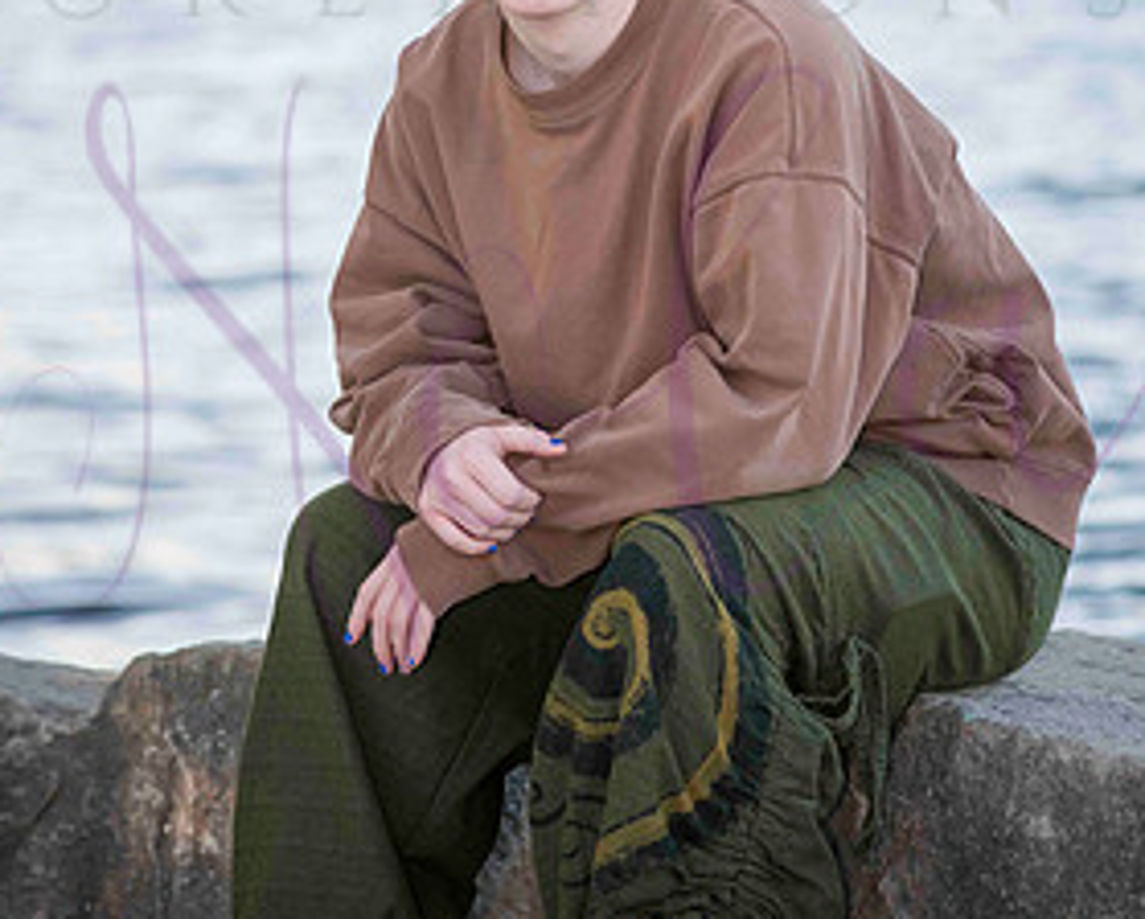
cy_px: 127
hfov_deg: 9.5
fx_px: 6923
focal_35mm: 204
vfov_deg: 7.6
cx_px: 587
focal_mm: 135
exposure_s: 1/640
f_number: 5
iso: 400
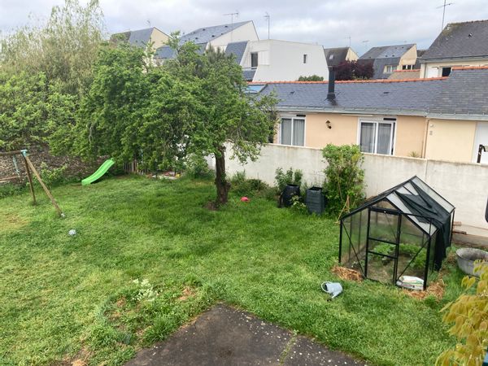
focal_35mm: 28
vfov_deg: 49.7
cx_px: 244
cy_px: 183
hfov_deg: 63.4
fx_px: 395
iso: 20
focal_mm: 3.99
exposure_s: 1/173
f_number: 1.8
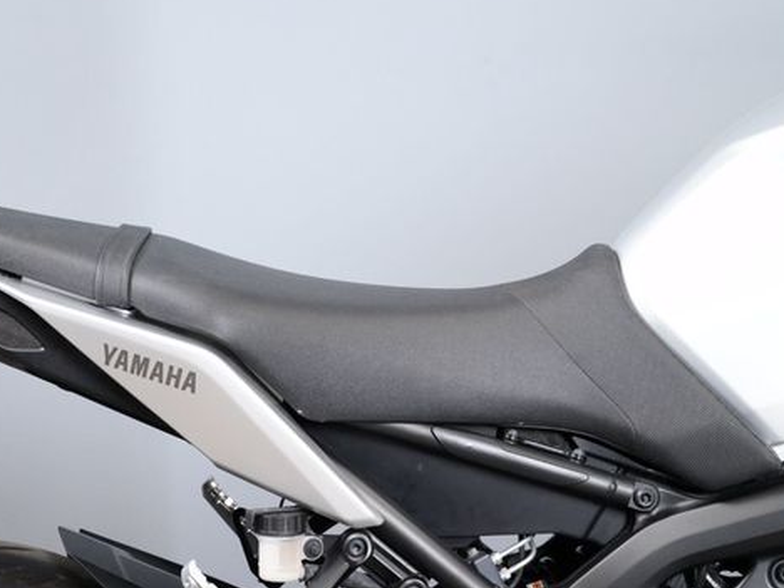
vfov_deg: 16.1
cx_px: 270
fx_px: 2084
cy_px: 306
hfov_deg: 21.2
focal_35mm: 92
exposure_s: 1/60
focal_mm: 70
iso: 5000
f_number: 9
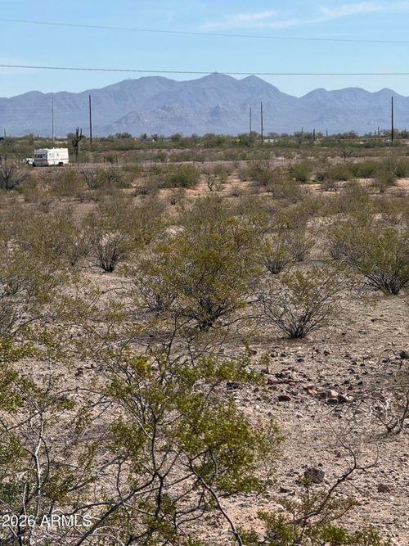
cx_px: 204
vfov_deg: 16.4
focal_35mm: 120
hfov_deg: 12.3
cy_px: 273
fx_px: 1891
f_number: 2.8
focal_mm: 15.66
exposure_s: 1/1650
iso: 50
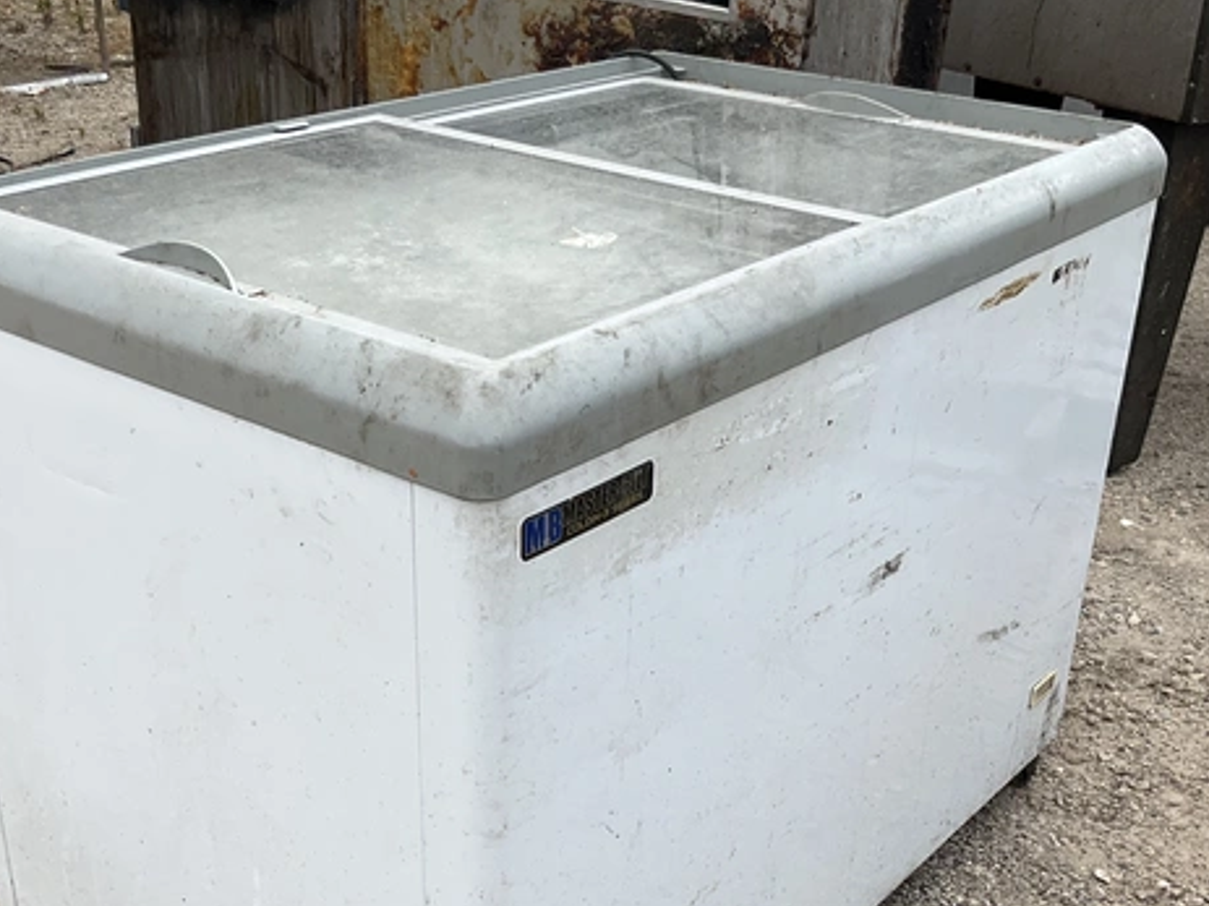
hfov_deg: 40.4
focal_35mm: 47
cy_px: 625
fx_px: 1641
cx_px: 595
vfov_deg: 30.6
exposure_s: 1/1250
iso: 25
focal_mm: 3
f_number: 1.8
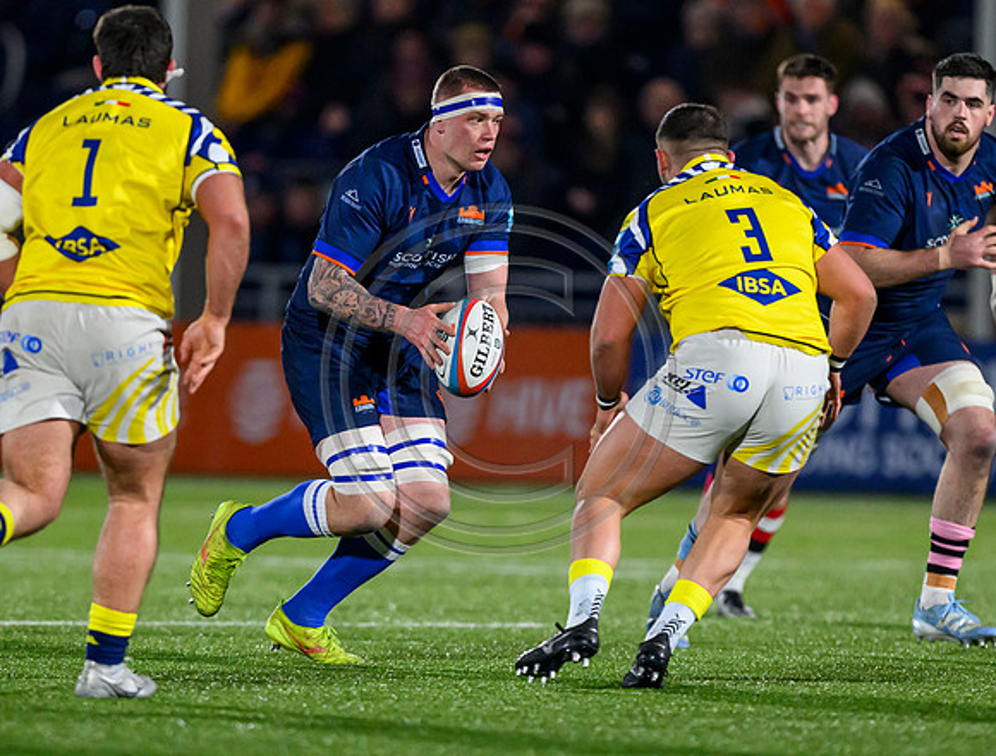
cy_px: 508
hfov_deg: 2.5
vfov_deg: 1.9
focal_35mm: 789
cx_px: 359
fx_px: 22785
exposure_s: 1/1600
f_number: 3.2
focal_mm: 400
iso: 5000
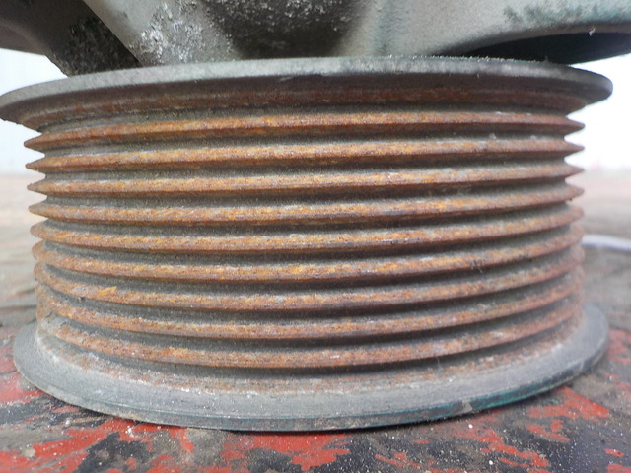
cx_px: 316
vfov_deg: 46.8
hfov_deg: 60.0
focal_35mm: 30
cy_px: 236
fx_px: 547
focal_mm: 4.1
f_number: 3.3
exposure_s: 1/30
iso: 125
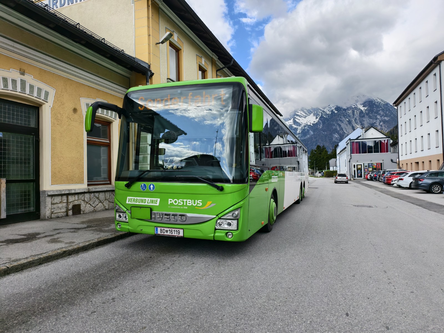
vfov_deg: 58.9
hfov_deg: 73.9
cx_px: 222
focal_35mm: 23
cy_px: 166
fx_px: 295
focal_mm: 6.54
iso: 72
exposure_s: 1/2257
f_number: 1.57
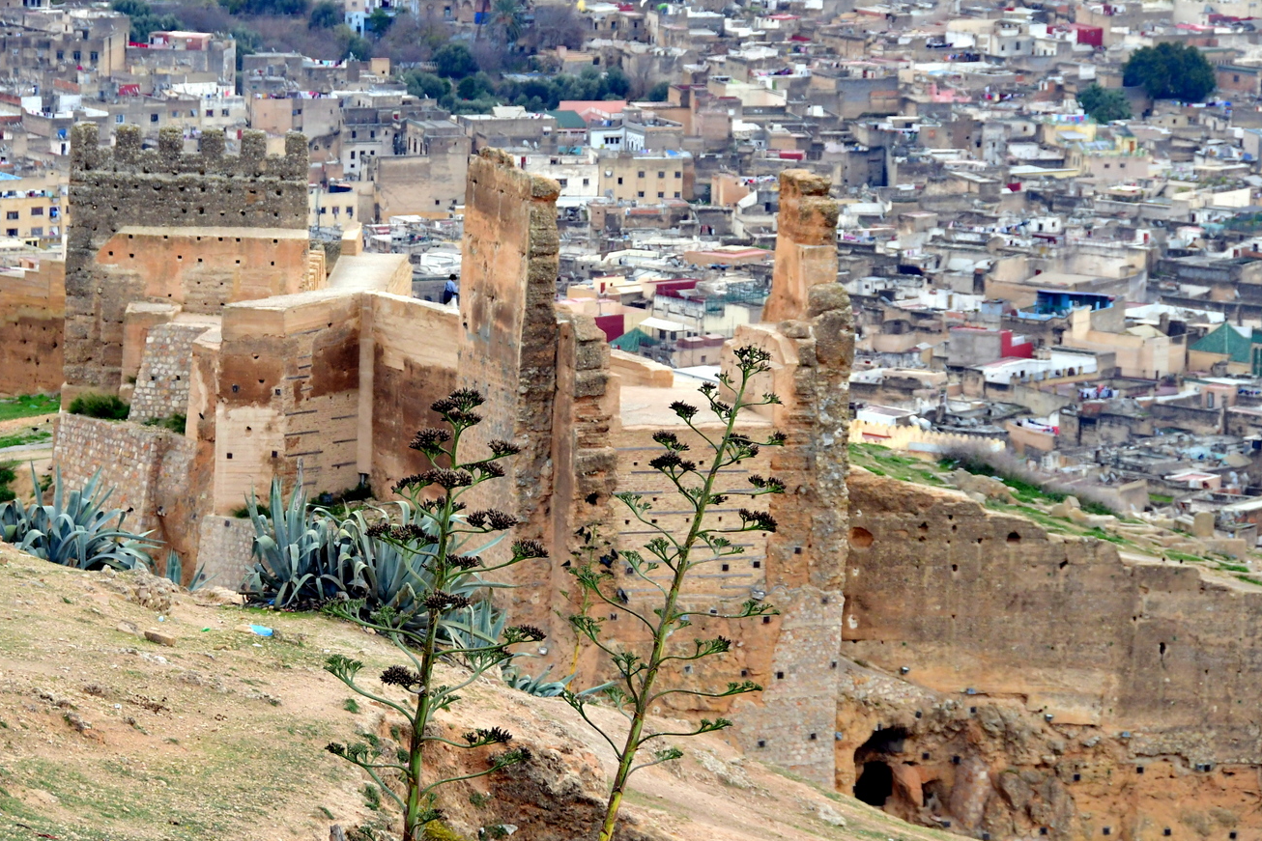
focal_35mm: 174
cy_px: 396
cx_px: 542
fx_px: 6100
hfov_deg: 11.8
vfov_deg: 7.9
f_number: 6.3
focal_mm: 95
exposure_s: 1/1000
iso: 640
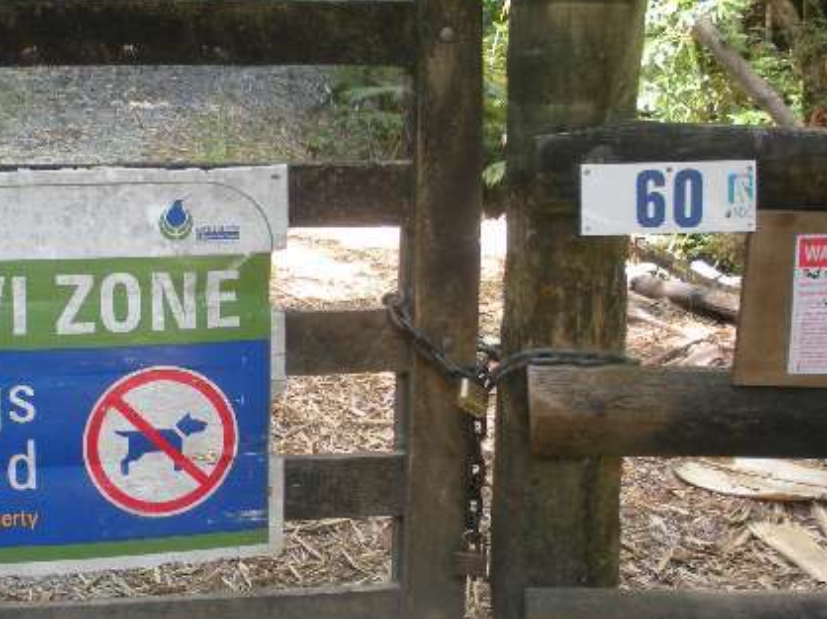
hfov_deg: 28.7
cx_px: 255
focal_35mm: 67
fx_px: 1600
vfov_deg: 21.9
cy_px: 289
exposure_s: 1/61
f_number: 3.5
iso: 105
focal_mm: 6.3
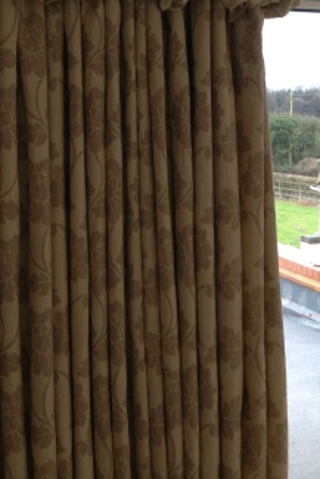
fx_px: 719
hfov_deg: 25.1
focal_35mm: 54
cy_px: 103
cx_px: 139
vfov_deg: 35.8
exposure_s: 1/60
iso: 64
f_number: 2.4
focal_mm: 4.12
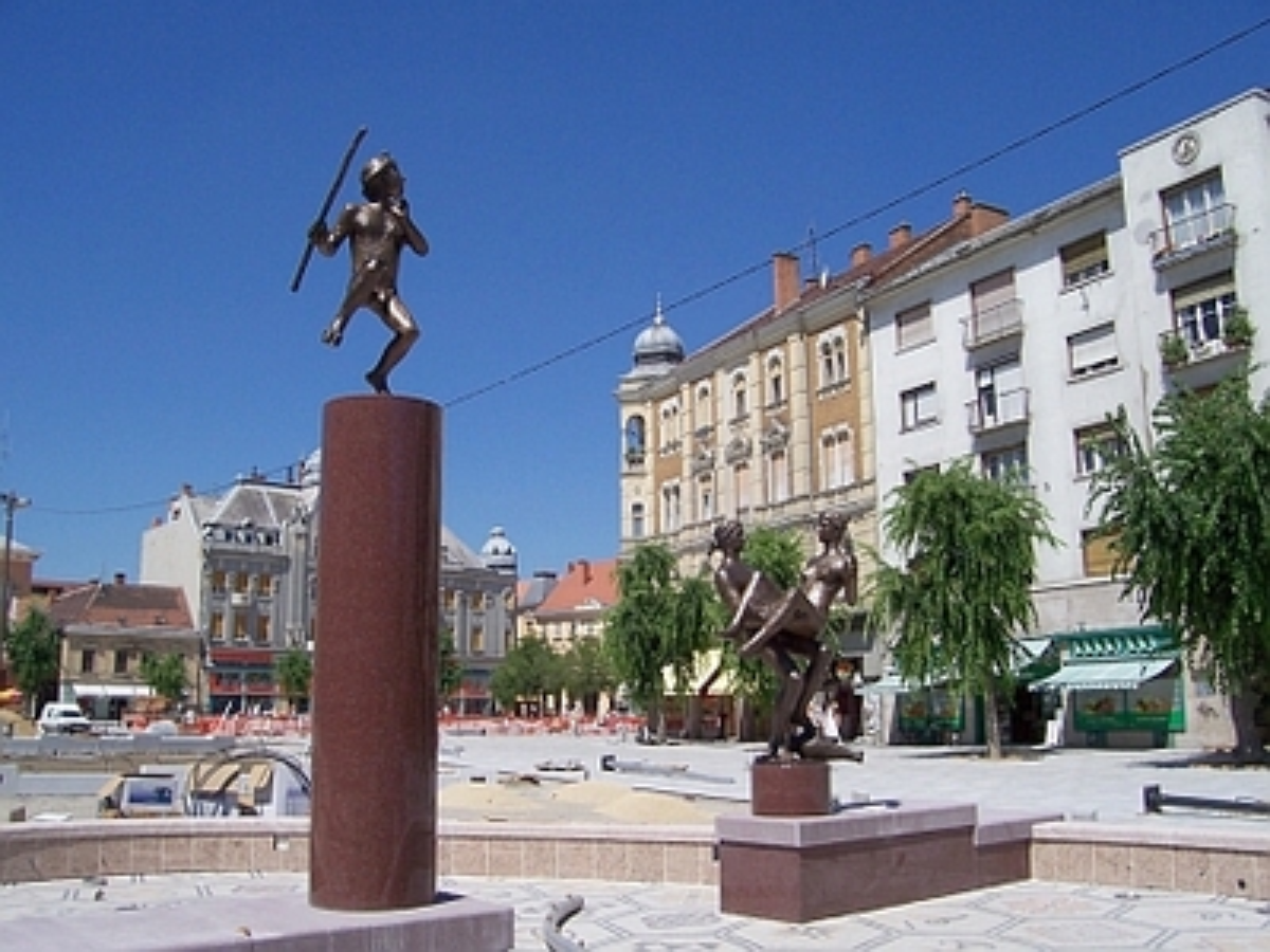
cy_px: 476
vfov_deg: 41.8
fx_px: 1247
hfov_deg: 54.0
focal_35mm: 34
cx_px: 635
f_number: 5.6
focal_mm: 5.6
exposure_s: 1/1000
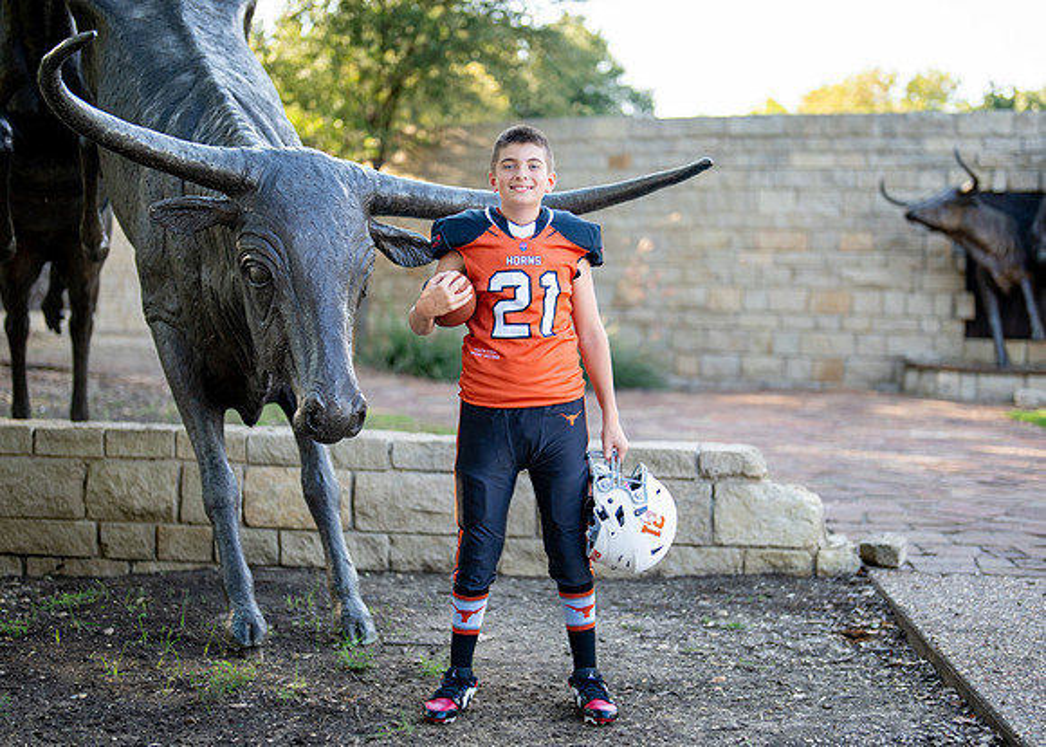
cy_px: 386
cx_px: 551
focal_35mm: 61
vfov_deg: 23.2
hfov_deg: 32.0
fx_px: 1822
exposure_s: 1/1600
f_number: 1.2
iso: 200
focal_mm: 50
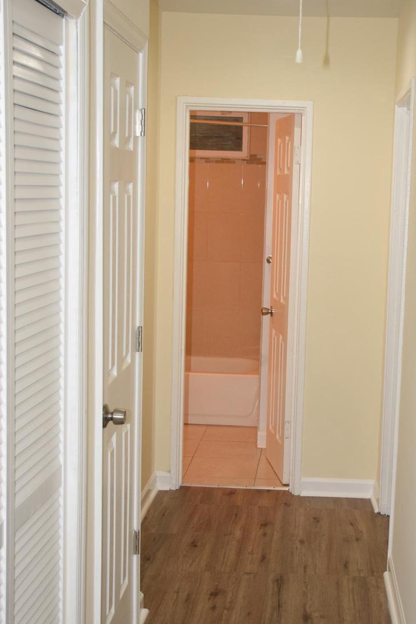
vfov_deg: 35.2
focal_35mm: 57
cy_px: 340
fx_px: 983
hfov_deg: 23.8
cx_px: 283
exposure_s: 1/100
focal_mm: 27
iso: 800
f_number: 5
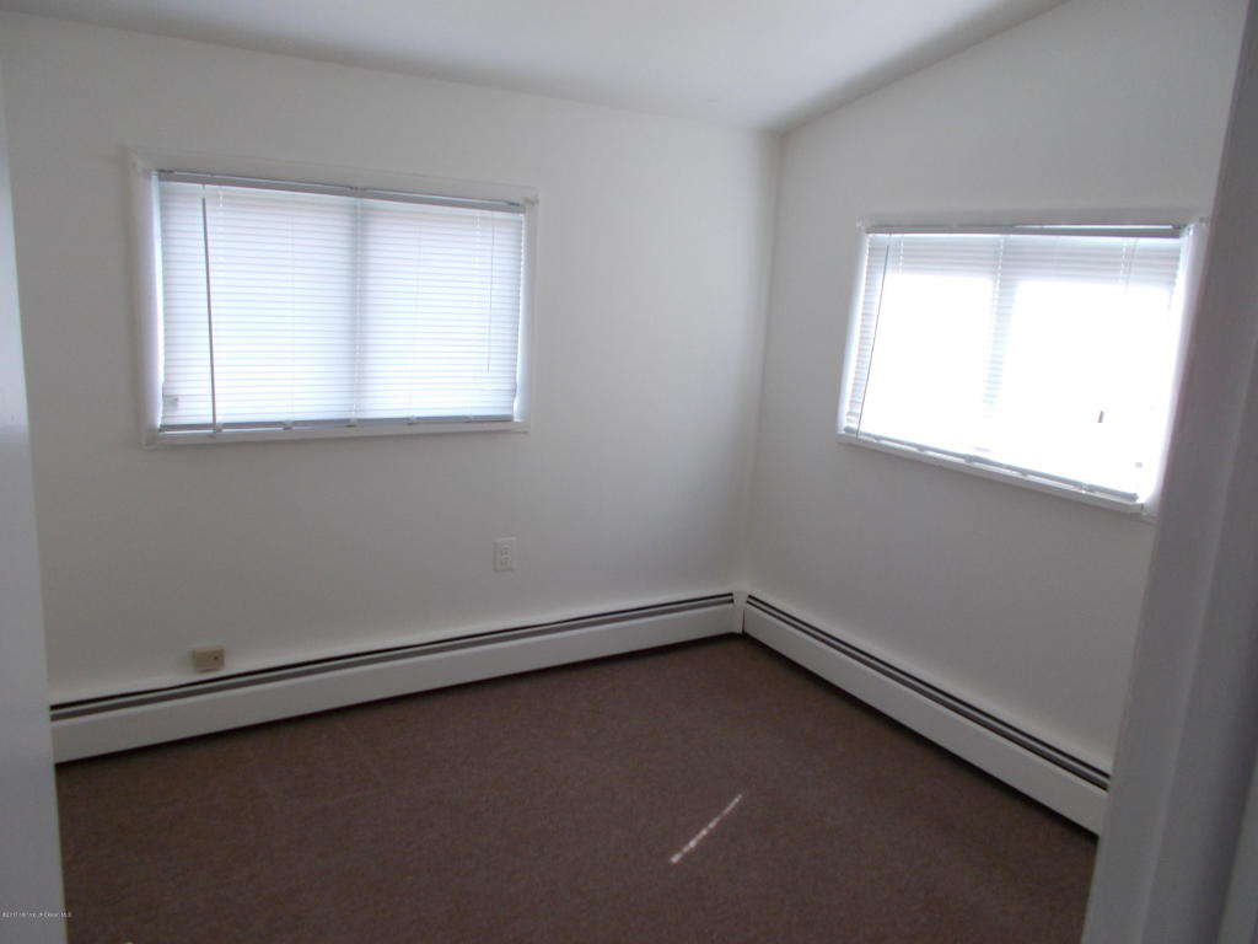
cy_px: 472
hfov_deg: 67.3
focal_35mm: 26
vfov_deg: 53.1
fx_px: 945
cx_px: 629
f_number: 3.2
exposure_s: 1/30
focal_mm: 4.6
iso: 80
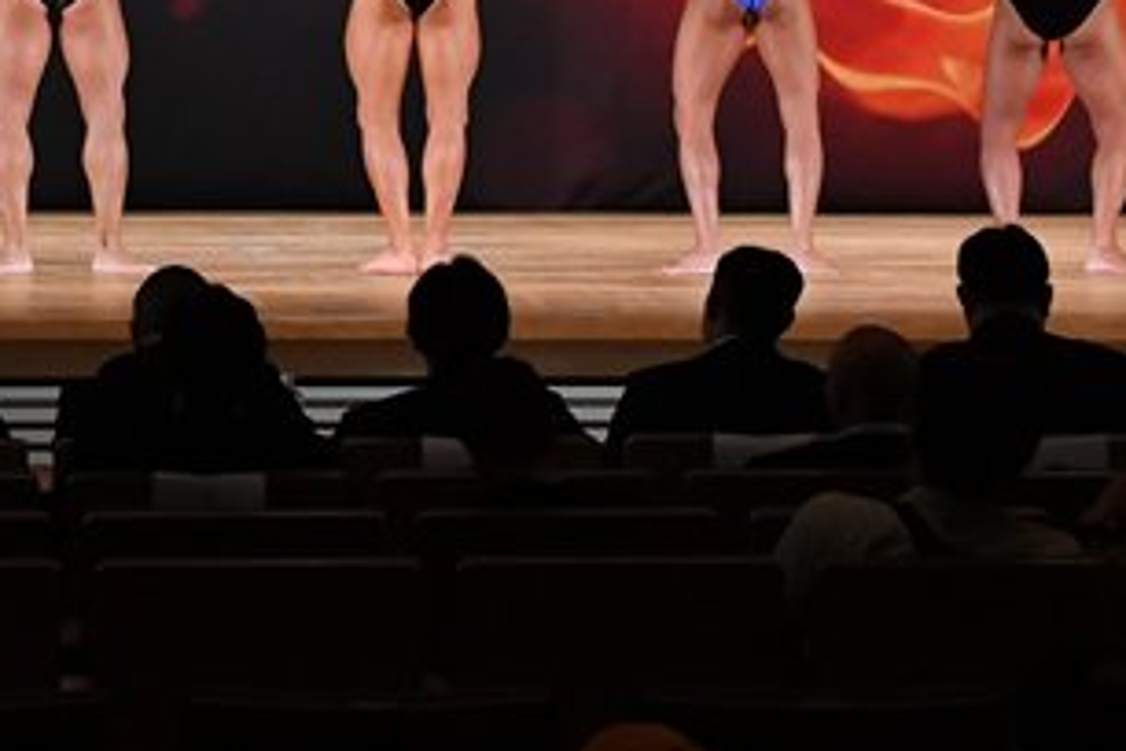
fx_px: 6881
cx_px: 322
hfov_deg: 9.3
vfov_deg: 6.2
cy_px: -129
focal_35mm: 220
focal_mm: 58
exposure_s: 1/400
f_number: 5.6
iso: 3200
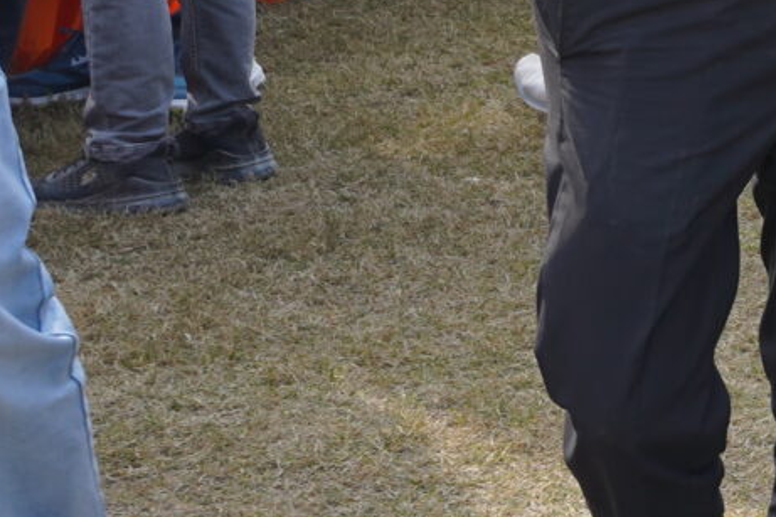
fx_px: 4120
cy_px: -216
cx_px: 2139
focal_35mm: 191
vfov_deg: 7.1
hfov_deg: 9.1
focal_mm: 34.4
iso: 160
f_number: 7.1
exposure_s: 1/125
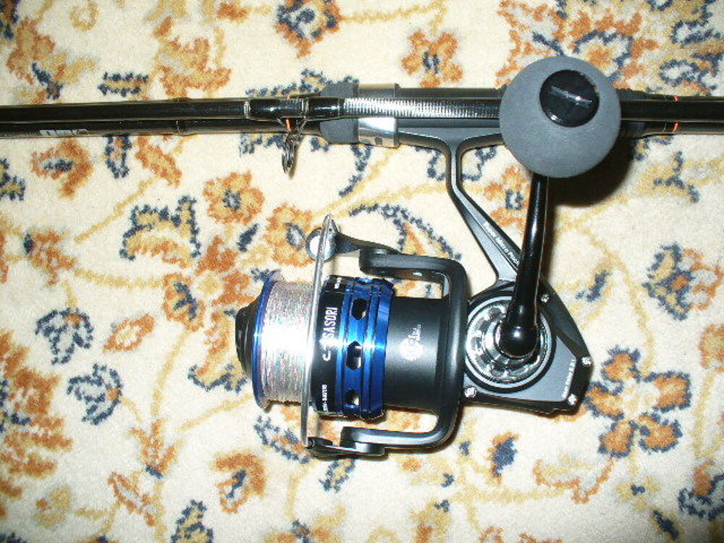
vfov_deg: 38.7
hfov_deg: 50.1
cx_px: 362
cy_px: 272
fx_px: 774
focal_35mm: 37
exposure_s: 1/30
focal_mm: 6.1
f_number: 2.8
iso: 80
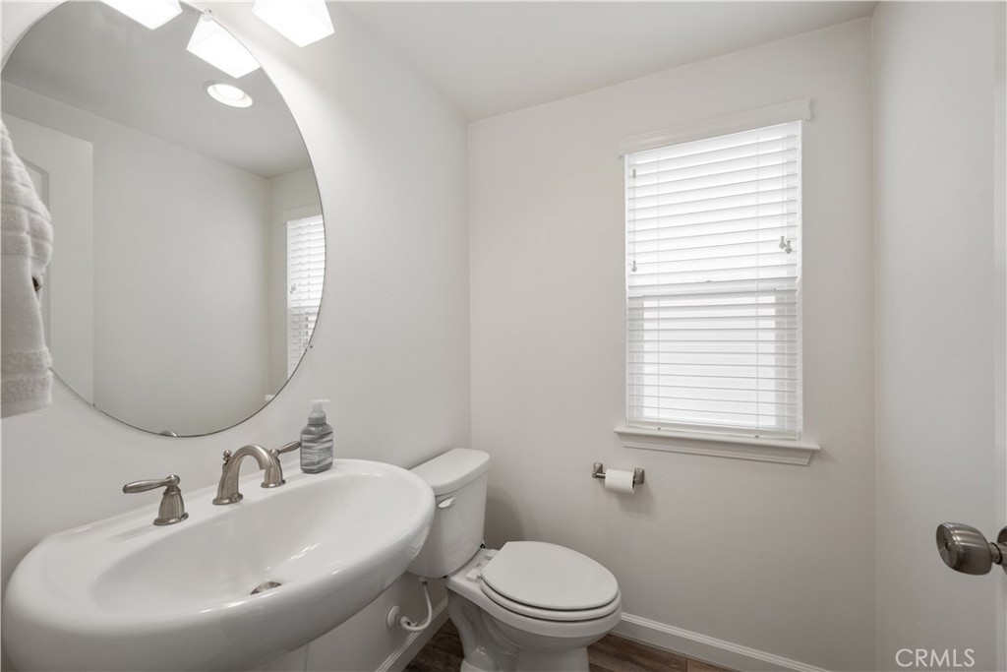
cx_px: 504
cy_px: 336
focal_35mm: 14
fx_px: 392
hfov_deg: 104.2
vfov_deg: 81.2
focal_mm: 14
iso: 100
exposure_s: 1/25
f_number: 8
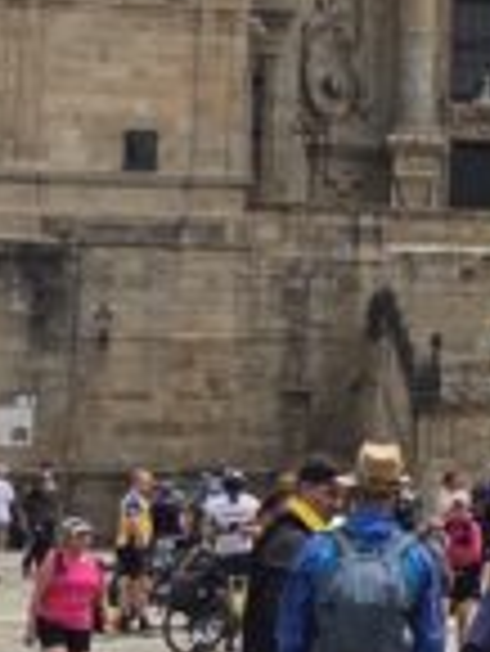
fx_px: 2393
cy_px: 99
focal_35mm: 127
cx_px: 1038
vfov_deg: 15.4
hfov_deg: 10.5
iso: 50
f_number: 1.8
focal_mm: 5.4
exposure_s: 1/7891
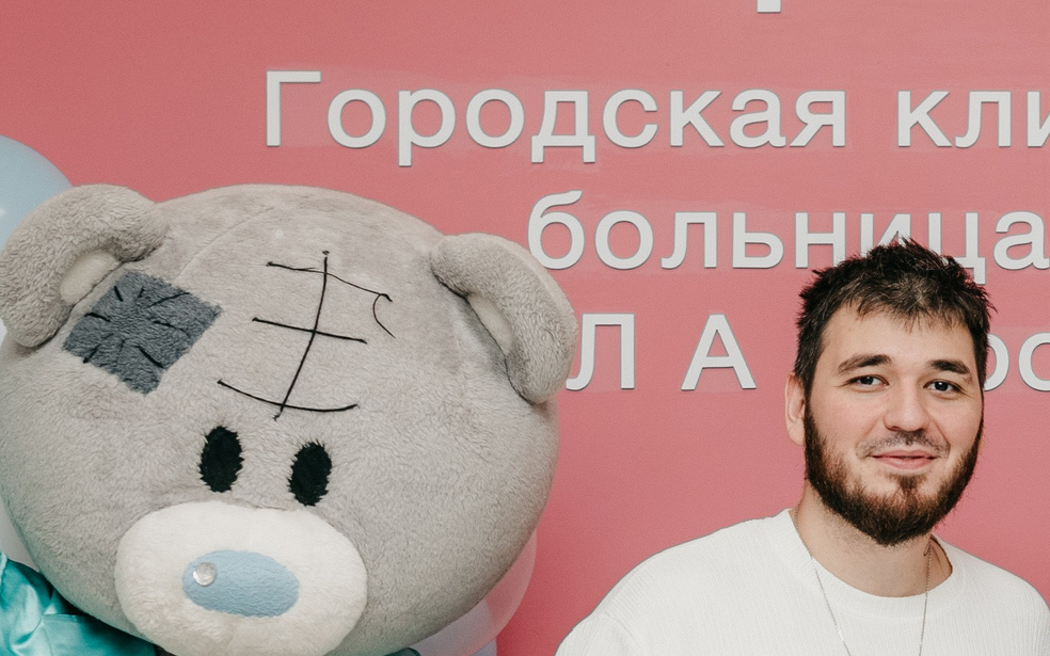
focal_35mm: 106
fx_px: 3033
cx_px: 1011
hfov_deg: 19.2
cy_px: 602
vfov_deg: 12.2
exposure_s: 1/160
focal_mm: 32
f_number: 4
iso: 200
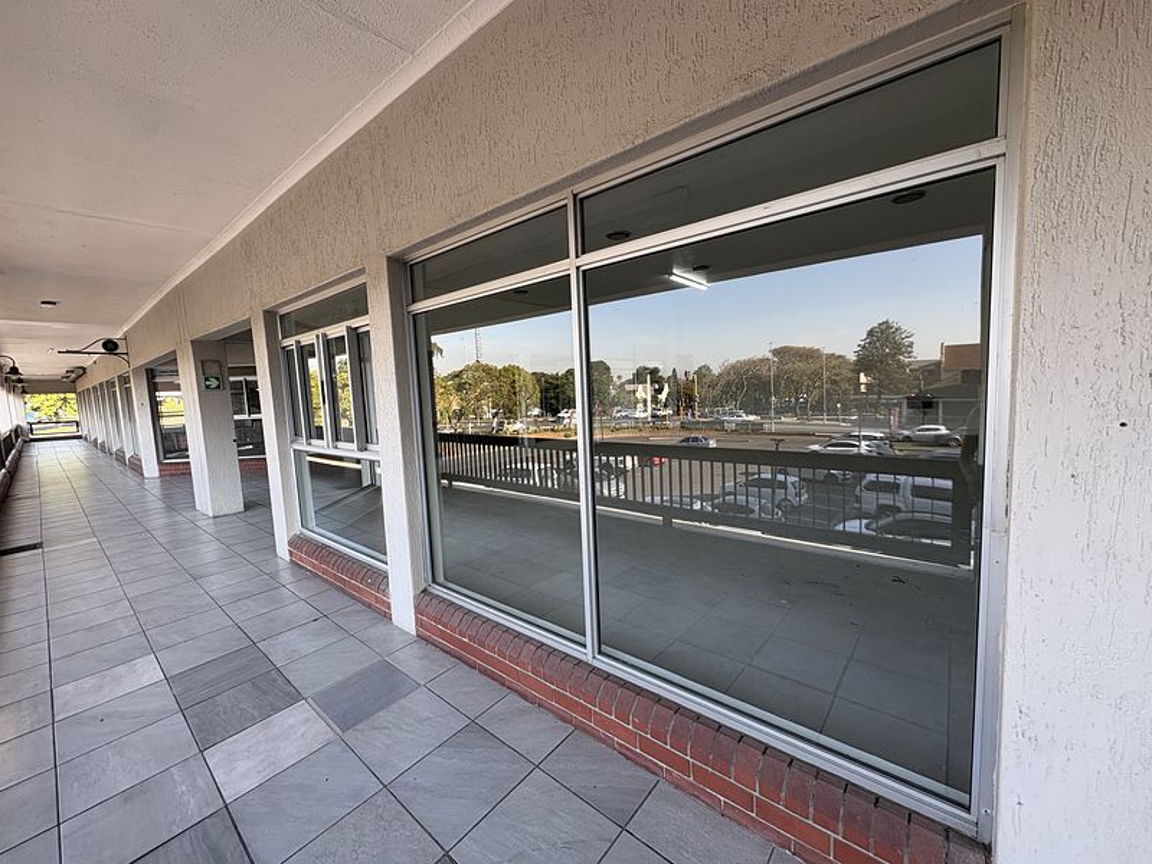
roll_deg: +3.8
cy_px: 432
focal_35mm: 14
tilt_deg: -5.0
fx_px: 466
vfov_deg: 85.7
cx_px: 576
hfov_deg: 102.1
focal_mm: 2.22
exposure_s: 1/121
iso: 40
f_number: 2.2
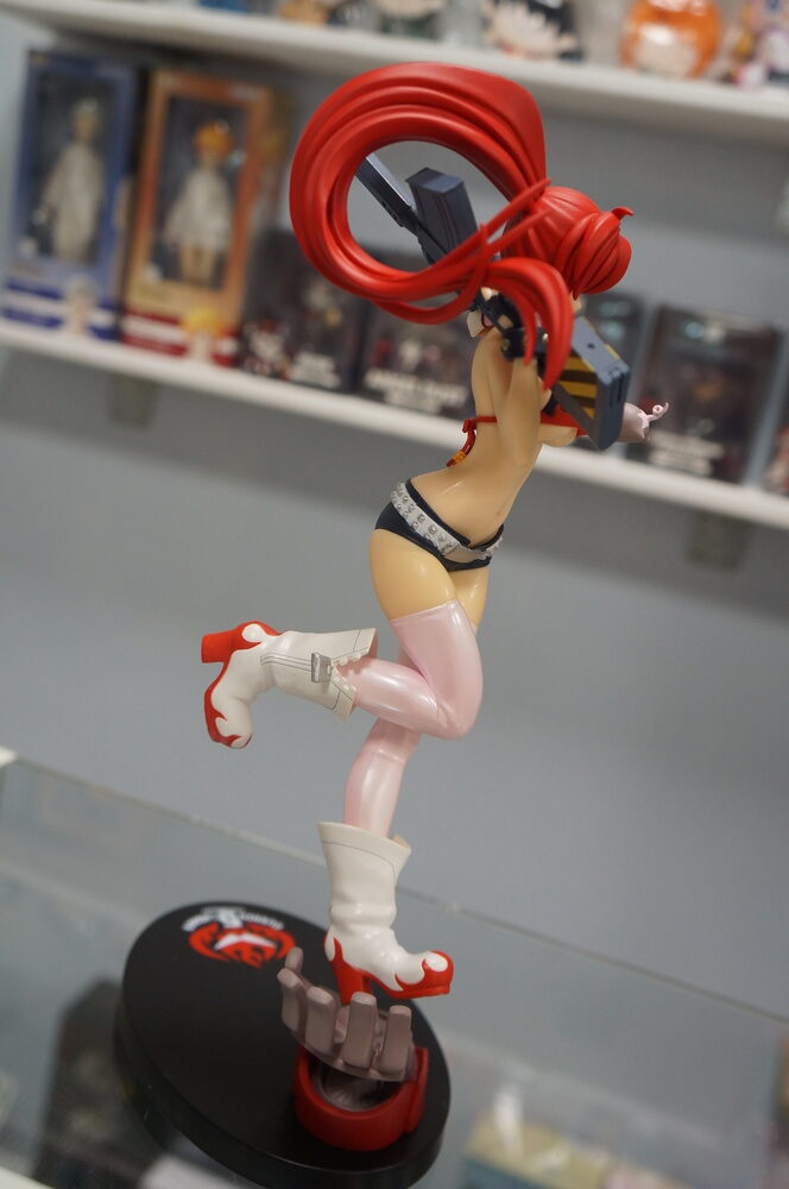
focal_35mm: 38
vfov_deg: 51.3
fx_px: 1236
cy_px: 594
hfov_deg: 35.4
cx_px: 394
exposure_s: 1/60
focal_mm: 25
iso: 800
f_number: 4
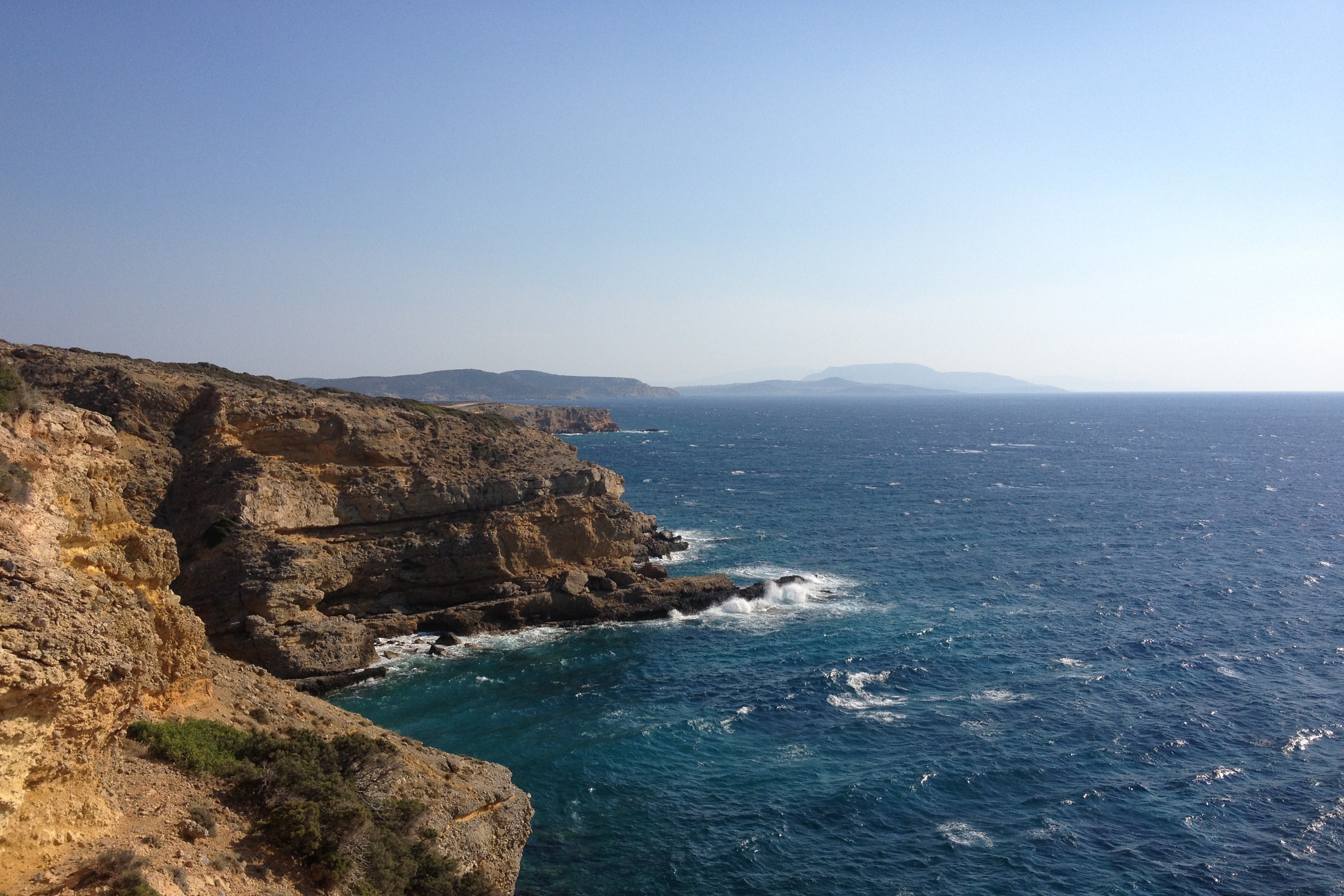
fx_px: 1381
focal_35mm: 37
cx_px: 666
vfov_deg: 35.9
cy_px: 500
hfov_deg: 51.9
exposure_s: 1/2632
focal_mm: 4.28
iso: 50
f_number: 2.4
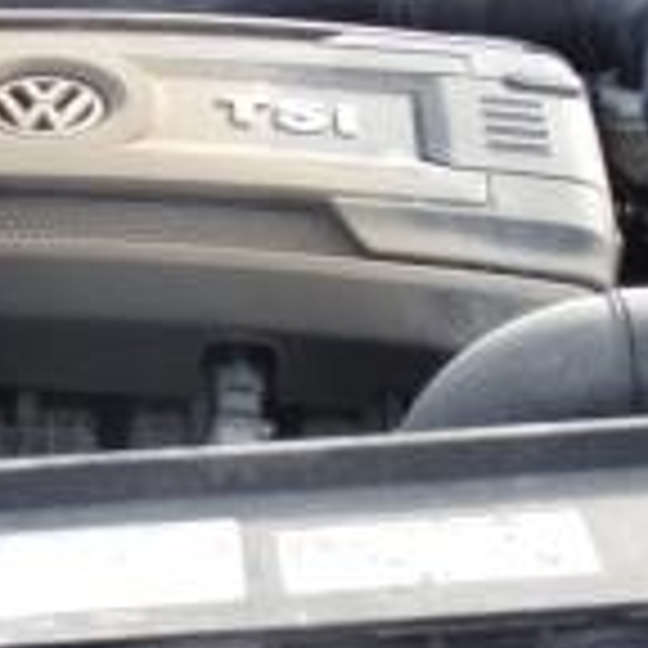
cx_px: 378
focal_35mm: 118
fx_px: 2499
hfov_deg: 14.8
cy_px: 410
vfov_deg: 14.8
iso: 80
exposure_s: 1/220
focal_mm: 4.3
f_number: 3.3
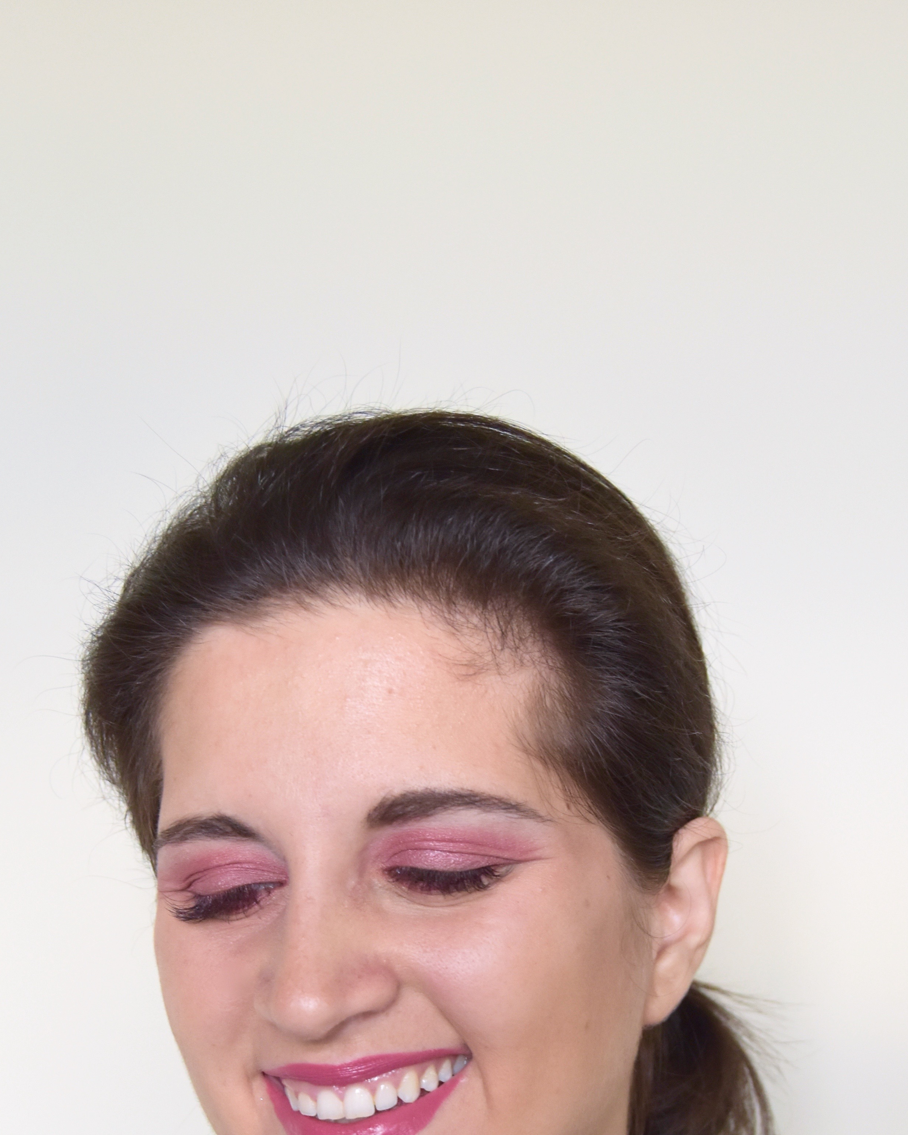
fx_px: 2385
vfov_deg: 25.7
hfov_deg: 21.5
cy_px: 1079
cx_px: 395
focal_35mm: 71
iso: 720
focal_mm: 26
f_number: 4
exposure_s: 1/60
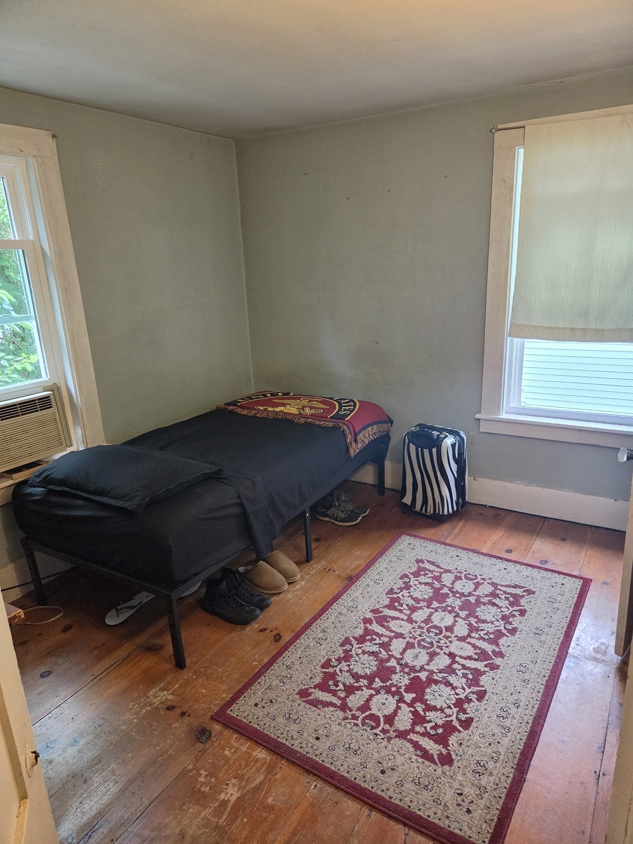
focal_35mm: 23
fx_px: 561
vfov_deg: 73.9
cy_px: 422
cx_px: 316
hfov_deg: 58.9
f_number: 1.8
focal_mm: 5.4
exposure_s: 1/120
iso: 500
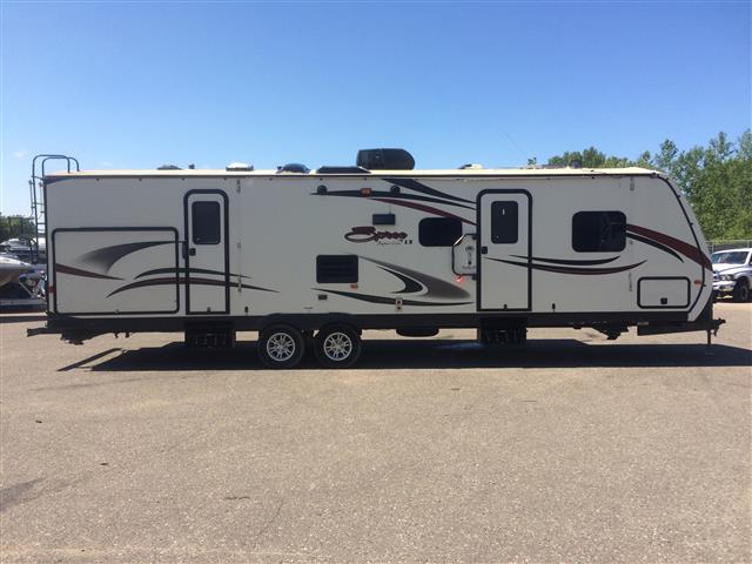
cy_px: 282
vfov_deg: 48.2
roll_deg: +0.9
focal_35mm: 29
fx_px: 630
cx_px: 376
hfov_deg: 61.7
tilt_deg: -2.1
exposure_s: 1/1786
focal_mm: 4.15
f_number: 2.2
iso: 32
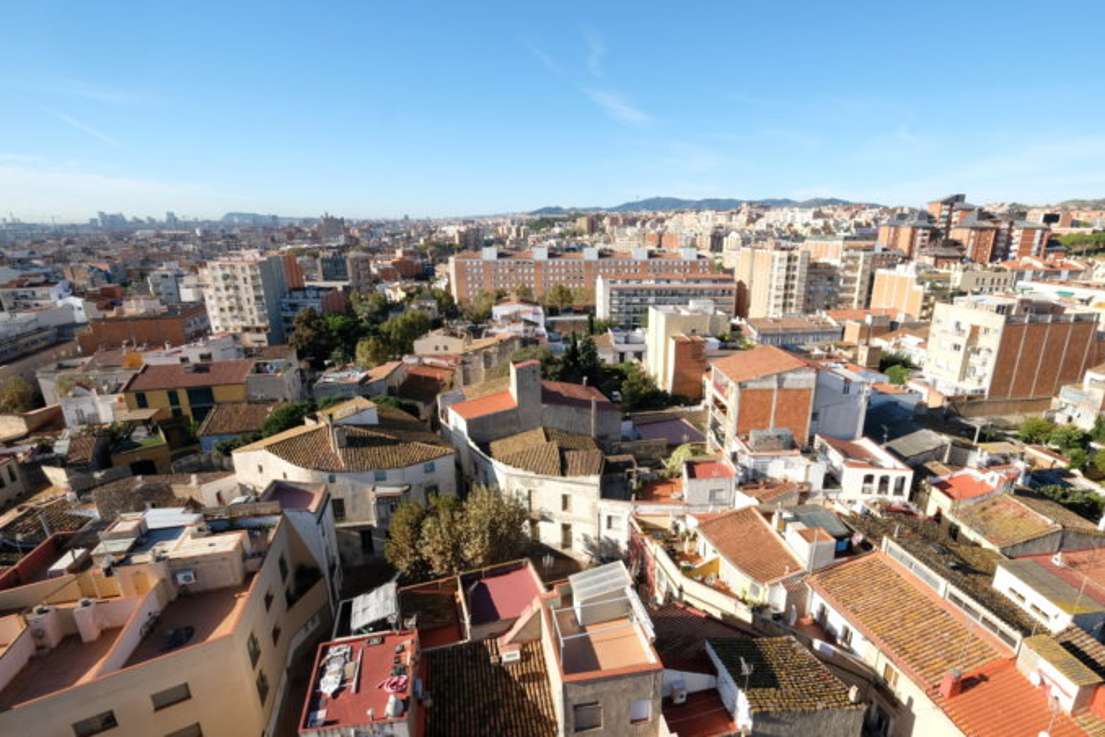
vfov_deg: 70.4
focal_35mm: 17
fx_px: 522
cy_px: 390
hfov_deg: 93.0
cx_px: 605
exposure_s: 1/250
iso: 320
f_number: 10
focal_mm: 10
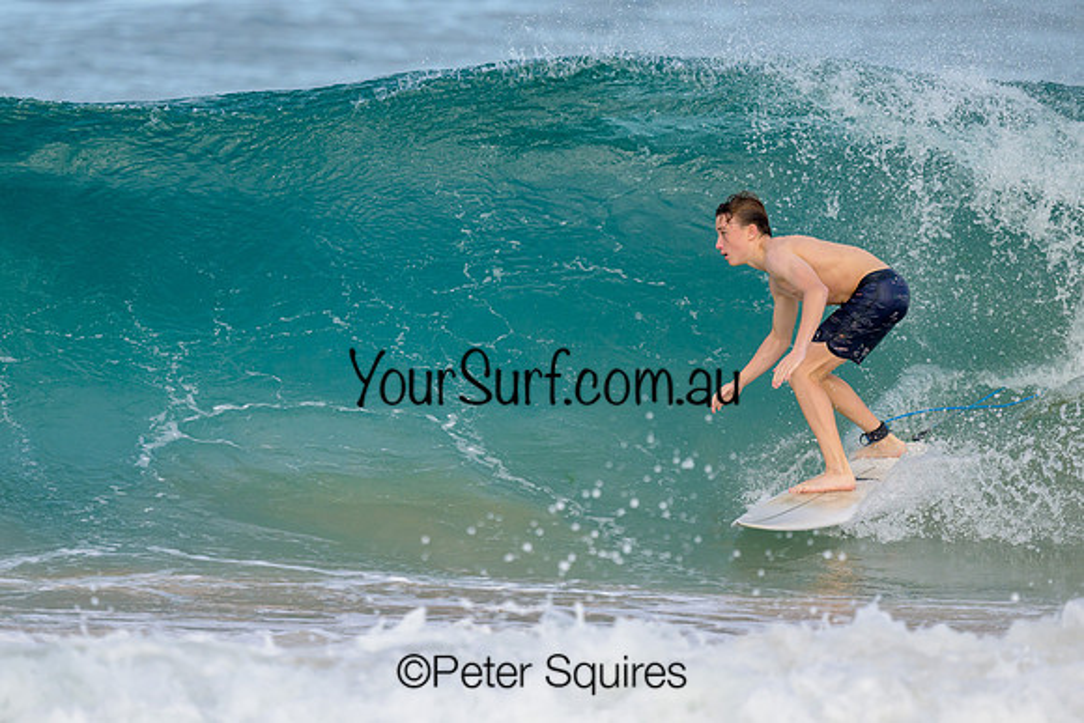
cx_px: 496
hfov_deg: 2.4
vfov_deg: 1.6
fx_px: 26117
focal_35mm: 867
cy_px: 333
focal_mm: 800
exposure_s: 1/2000
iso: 900
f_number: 6.3
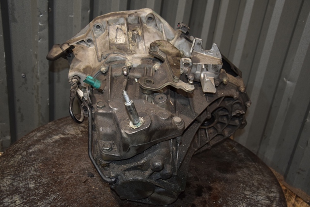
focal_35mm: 38
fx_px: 323
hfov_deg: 51.3
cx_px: 155
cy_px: 104
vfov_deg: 35.5
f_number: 5
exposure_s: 1/60
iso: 800
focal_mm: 25
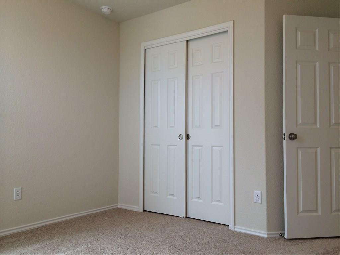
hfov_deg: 60.0
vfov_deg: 46.8
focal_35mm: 30
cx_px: 170
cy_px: 128
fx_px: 295
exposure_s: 1/60
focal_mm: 4.12
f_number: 2.2
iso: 40
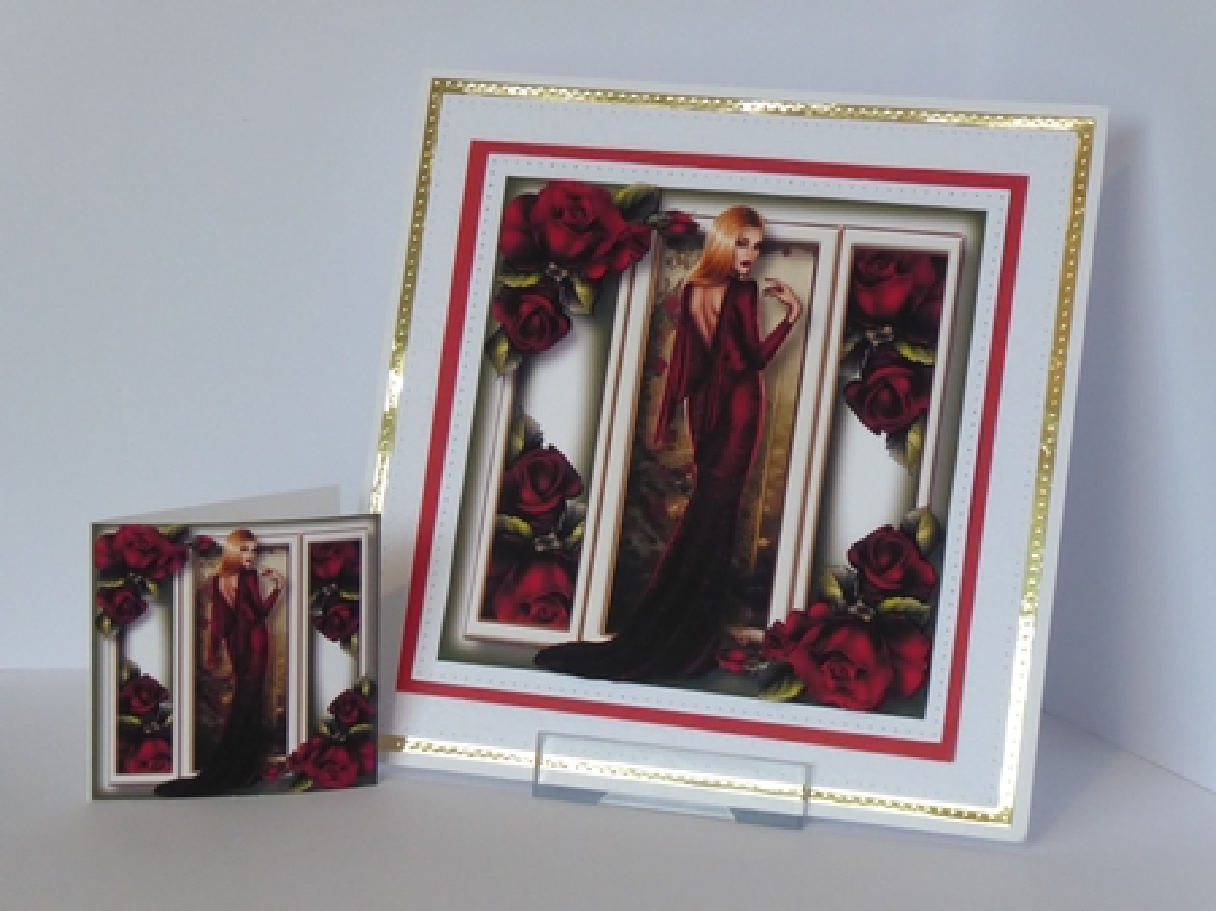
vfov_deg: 13.8
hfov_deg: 18.4
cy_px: 456
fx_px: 3757
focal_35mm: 107
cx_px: 608
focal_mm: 17.5
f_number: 5
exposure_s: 1/50
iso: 800
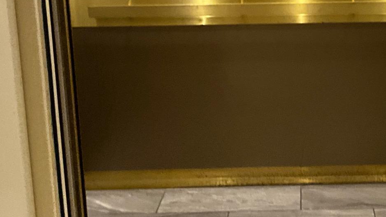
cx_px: 309
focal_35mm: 69
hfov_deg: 29.9
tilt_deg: -9.7
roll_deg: +1.8
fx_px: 706
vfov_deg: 17.2
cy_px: 21
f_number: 1.8
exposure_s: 1/60
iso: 250
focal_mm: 3
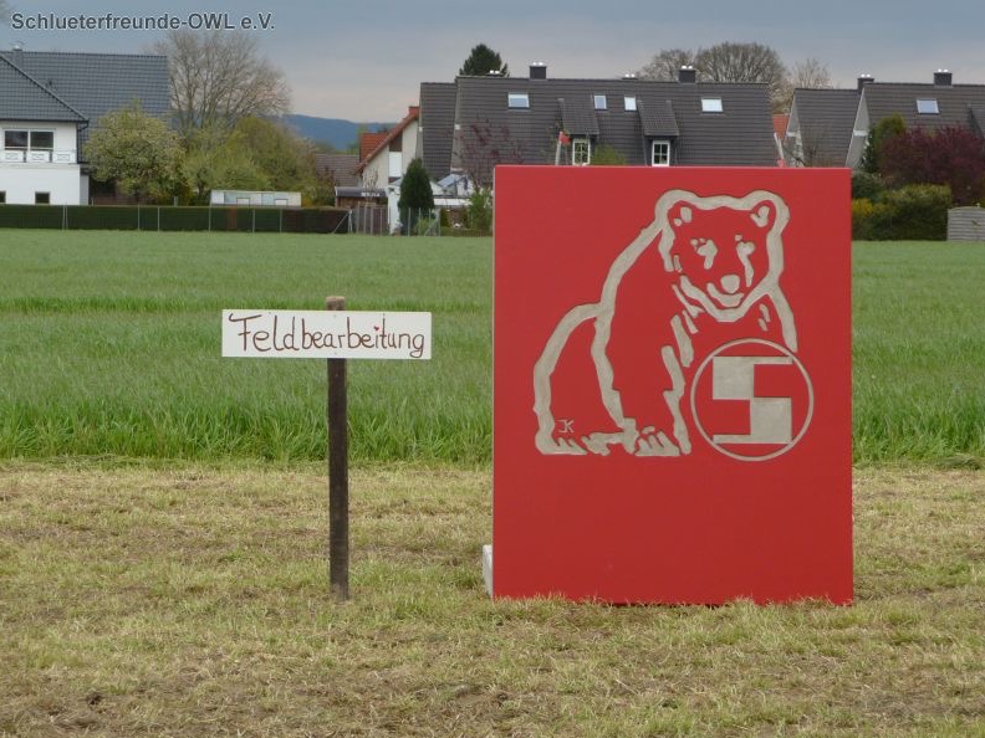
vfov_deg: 14.2
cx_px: 495
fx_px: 2959
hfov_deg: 18.9
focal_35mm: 104
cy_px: 371
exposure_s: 1/250
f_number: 4.7
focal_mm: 17.5
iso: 100
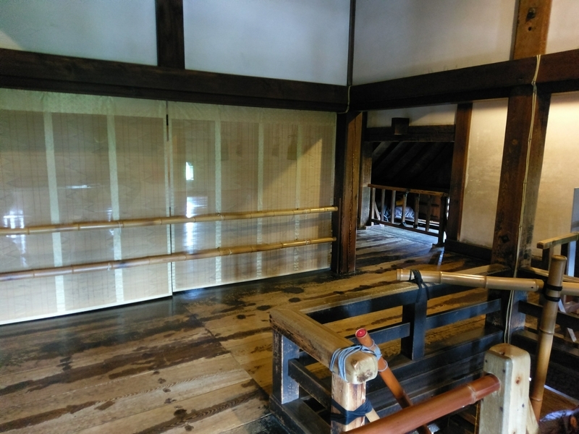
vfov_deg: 53.1
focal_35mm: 26
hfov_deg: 67.3
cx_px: 290
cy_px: 217
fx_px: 435
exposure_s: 1/15
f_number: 1.8
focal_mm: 4.58
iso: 1250
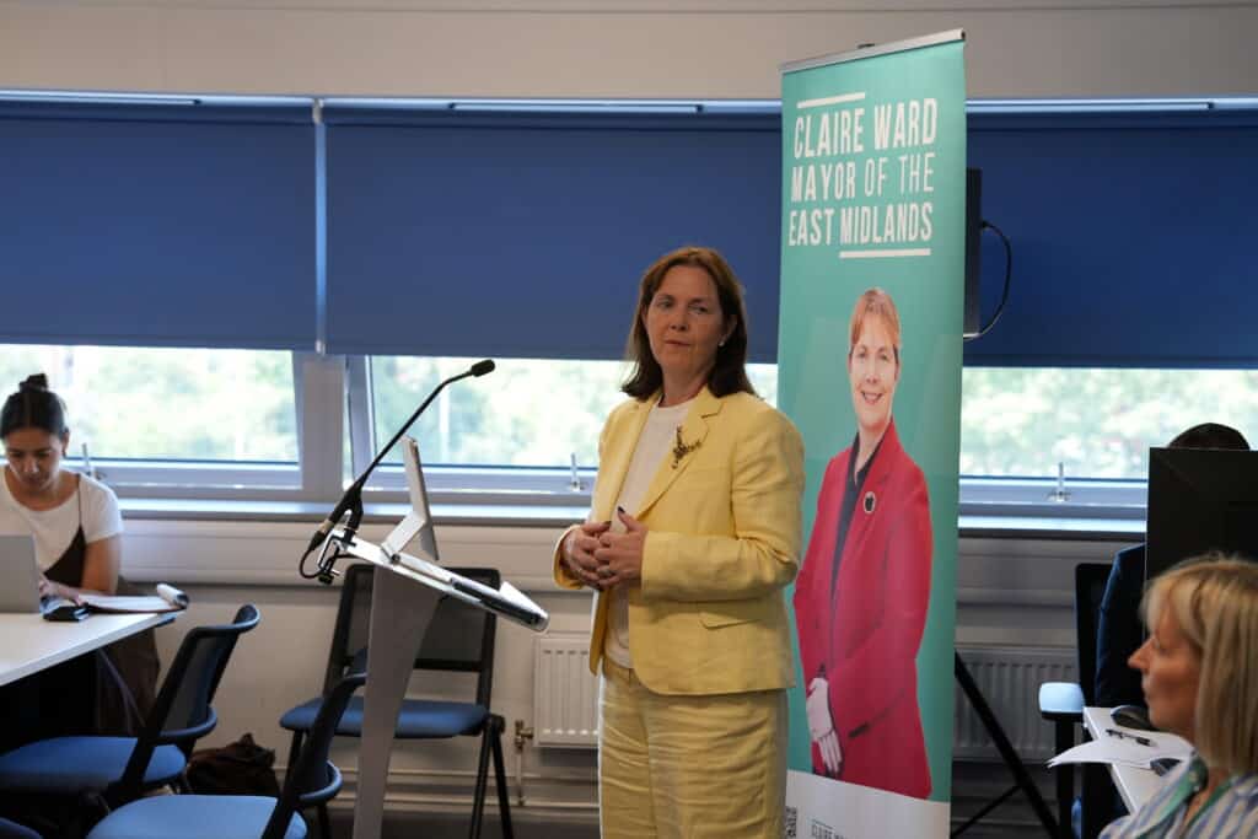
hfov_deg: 28.8
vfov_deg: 19.5
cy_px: 420
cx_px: 629
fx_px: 2446
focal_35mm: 70
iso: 320
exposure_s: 1/80
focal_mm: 70
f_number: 4
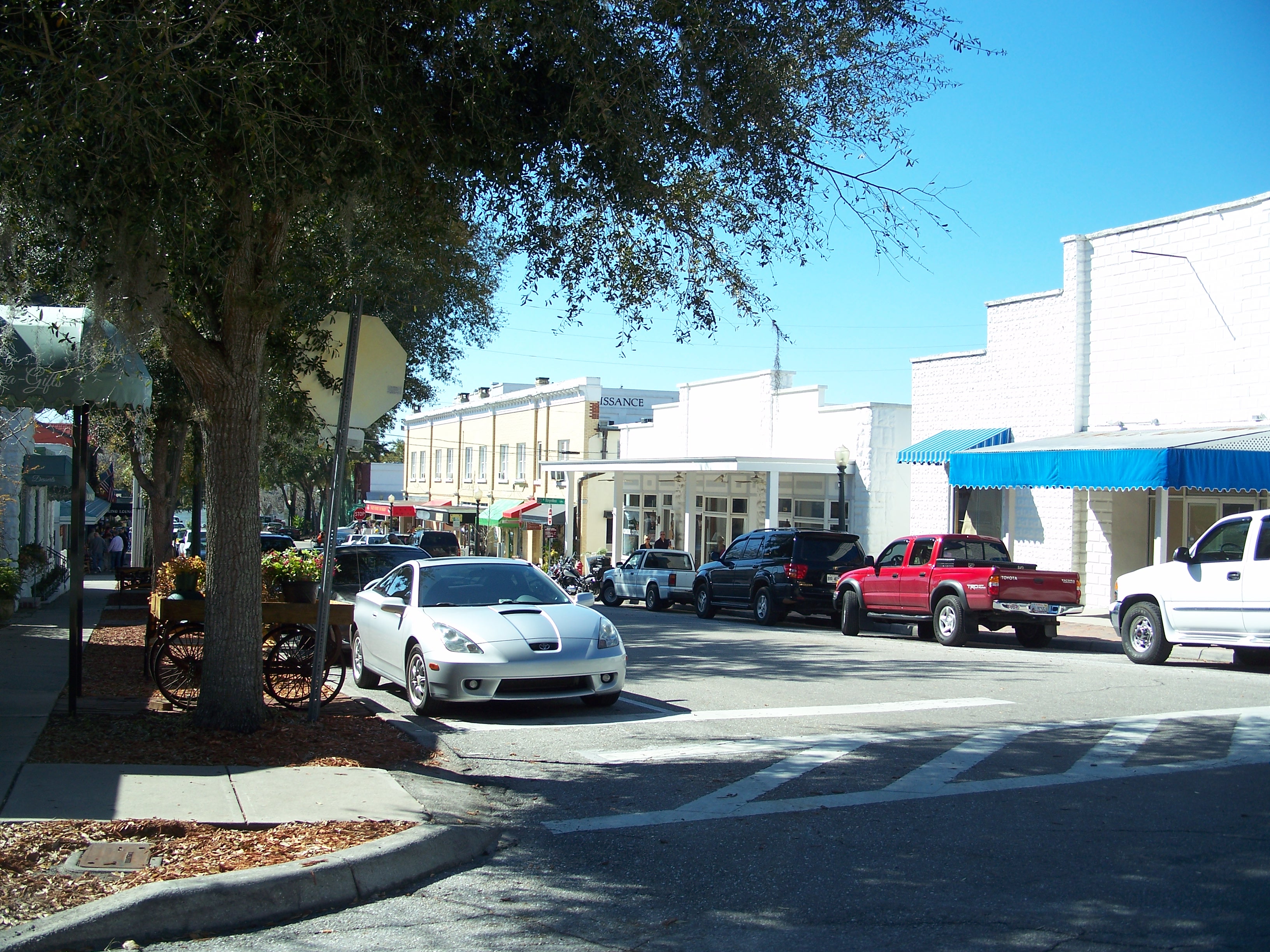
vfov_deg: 38.7
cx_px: 635
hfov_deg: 50.1
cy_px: 476
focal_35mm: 37
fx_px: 1357
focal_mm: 7.8
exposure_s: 1/640
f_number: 2.8
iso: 64
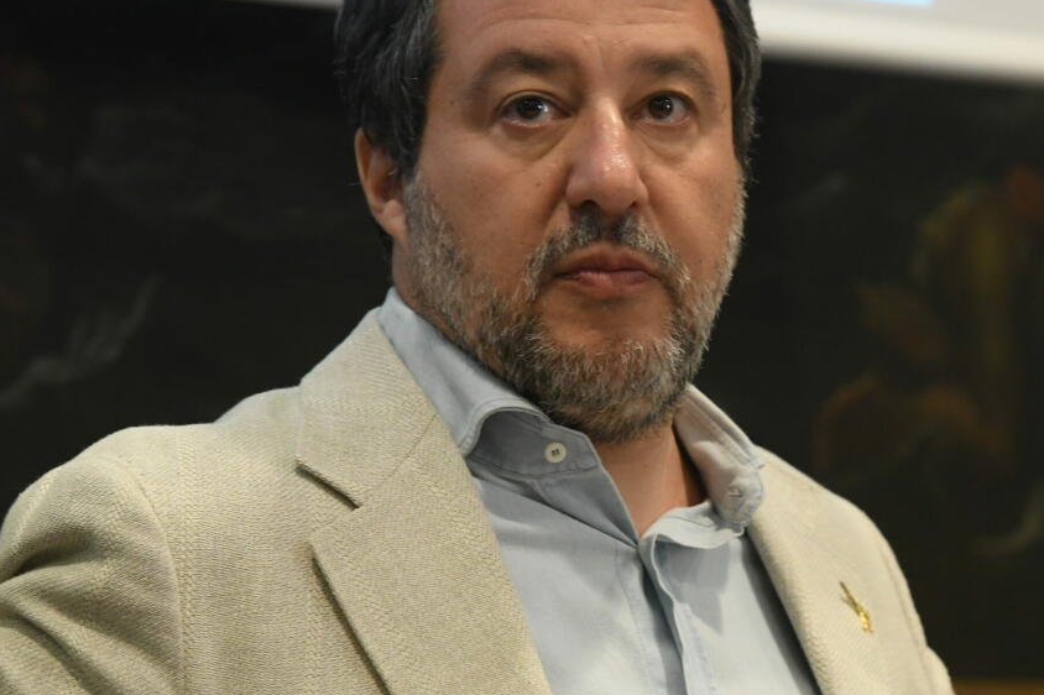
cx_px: 690
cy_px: 314
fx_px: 9586
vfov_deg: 4.2
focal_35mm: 331
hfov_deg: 6.2
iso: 2500
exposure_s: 1/160
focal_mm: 155
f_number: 4
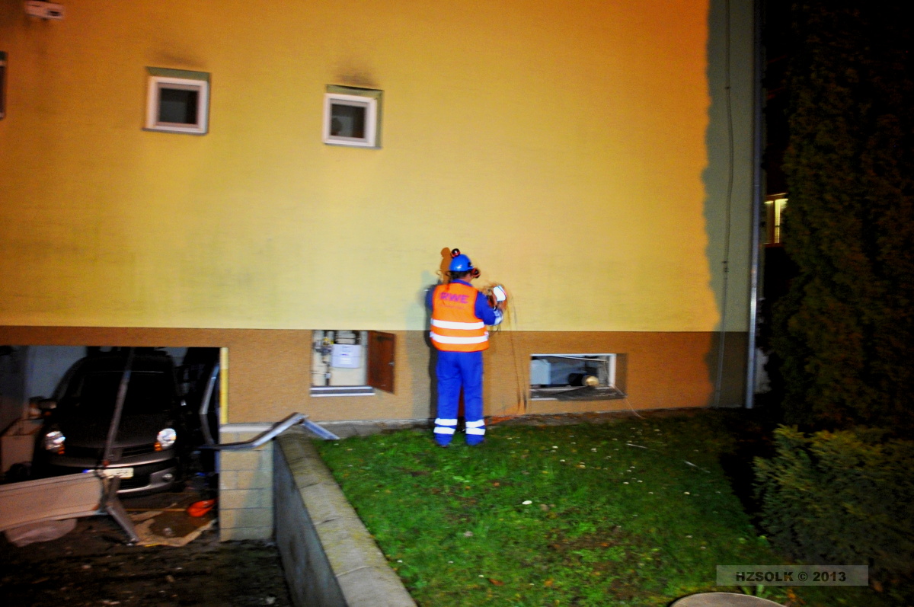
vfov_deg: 47.8
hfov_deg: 67.4
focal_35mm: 27
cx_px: 457
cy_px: 304
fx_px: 685
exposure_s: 1/4
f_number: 3.5
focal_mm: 18
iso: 1600
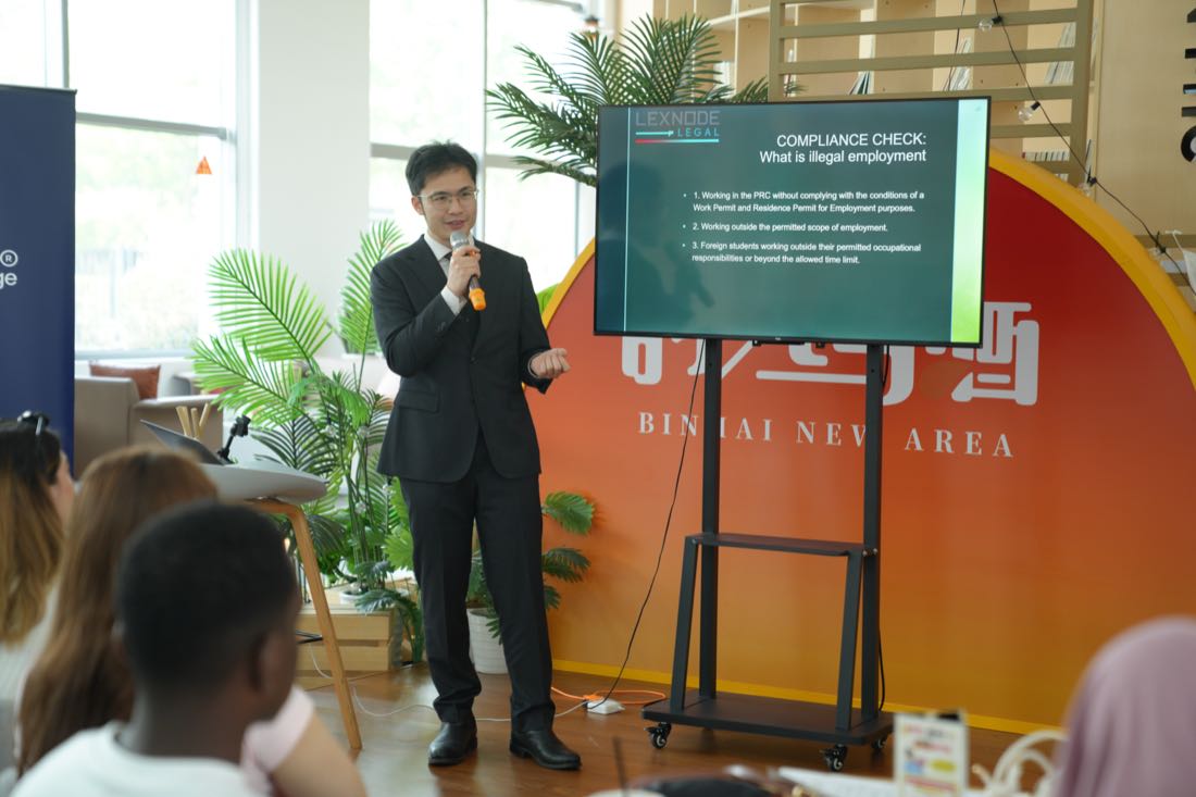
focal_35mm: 70
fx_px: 2325
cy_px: 398
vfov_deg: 19.5
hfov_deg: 28.8
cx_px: 598
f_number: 2.8
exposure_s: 1/125
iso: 800
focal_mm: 70
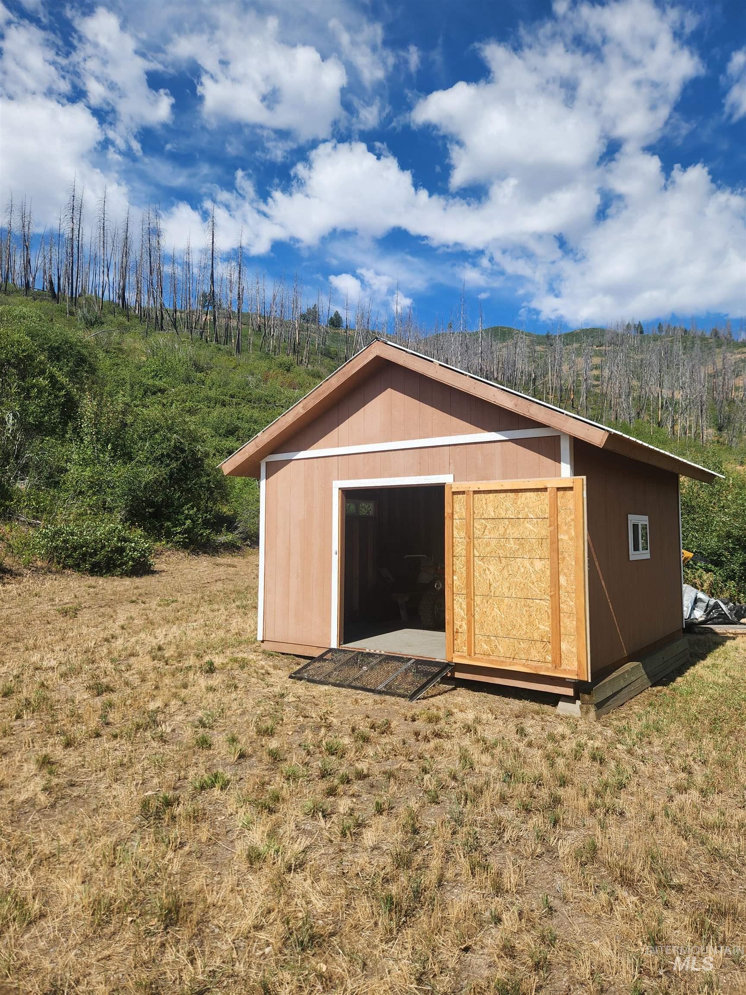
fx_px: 661
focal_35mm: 23
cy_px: 498
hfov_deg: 58.9
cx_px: 373
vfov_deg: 73.9
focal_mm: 5.4
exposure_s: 1/1978
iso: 20
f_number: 1.8
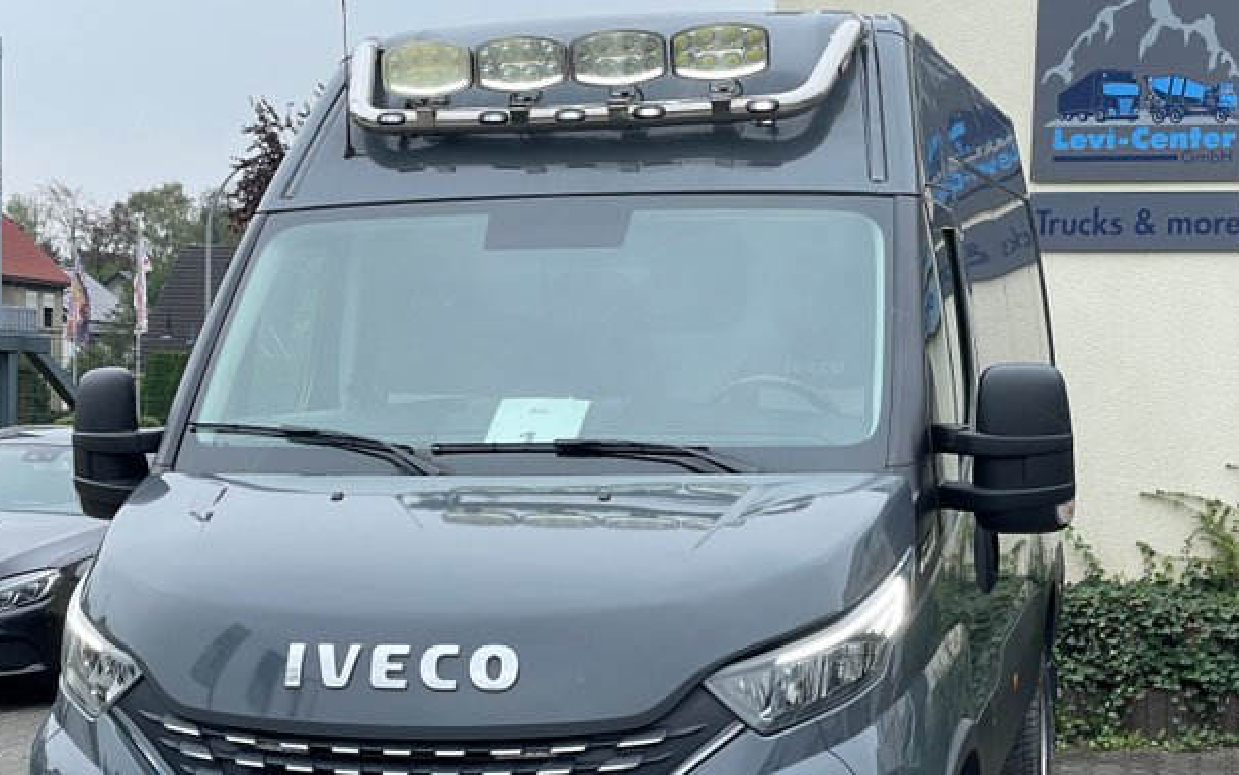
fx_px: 2432
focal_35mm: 72
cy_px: 540
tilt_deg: -3.4
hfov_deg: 28.6
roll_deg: -0.8
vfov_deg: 18.0
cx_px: 585
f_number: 2
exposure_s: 1/280
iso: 25
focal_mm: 6
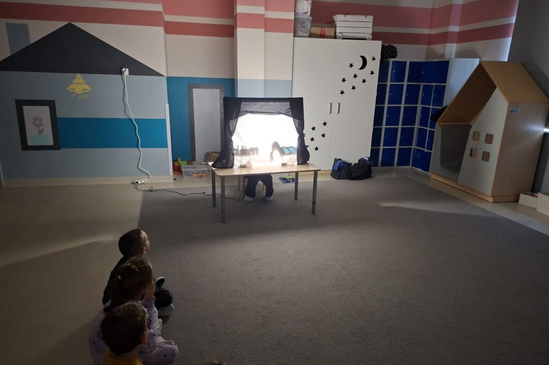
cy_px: 194
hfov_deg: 73.8
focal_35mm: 24
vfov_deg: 53.1
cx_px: 274
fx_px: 366
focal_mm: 5.54
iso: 640
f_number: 1.8
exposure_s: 1/25
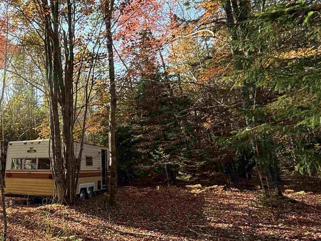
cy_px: 126
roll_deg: +3.8
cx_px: 38
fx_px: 278
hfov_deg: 53.2
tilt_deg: +11.1
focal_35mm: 30
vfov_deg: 46.8
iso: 64
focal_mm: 2.22
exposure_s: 1/280
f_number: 2.2
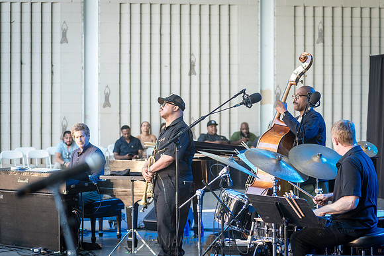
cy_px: 128
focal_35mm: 93
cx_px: 192
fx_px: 987
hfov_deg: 22.0
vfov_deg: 14.8
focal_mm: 92
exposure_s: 1/400
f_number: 4
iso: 3200
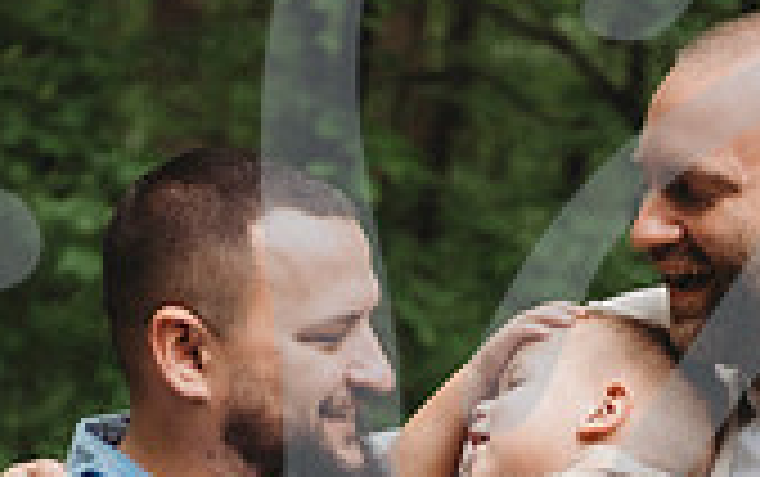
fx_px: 4499
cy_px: 587
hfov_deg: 9.7
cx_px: 427
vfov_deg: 6.0
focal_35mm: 217
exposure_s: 1/250
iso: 100
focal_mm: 62
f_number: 2.8
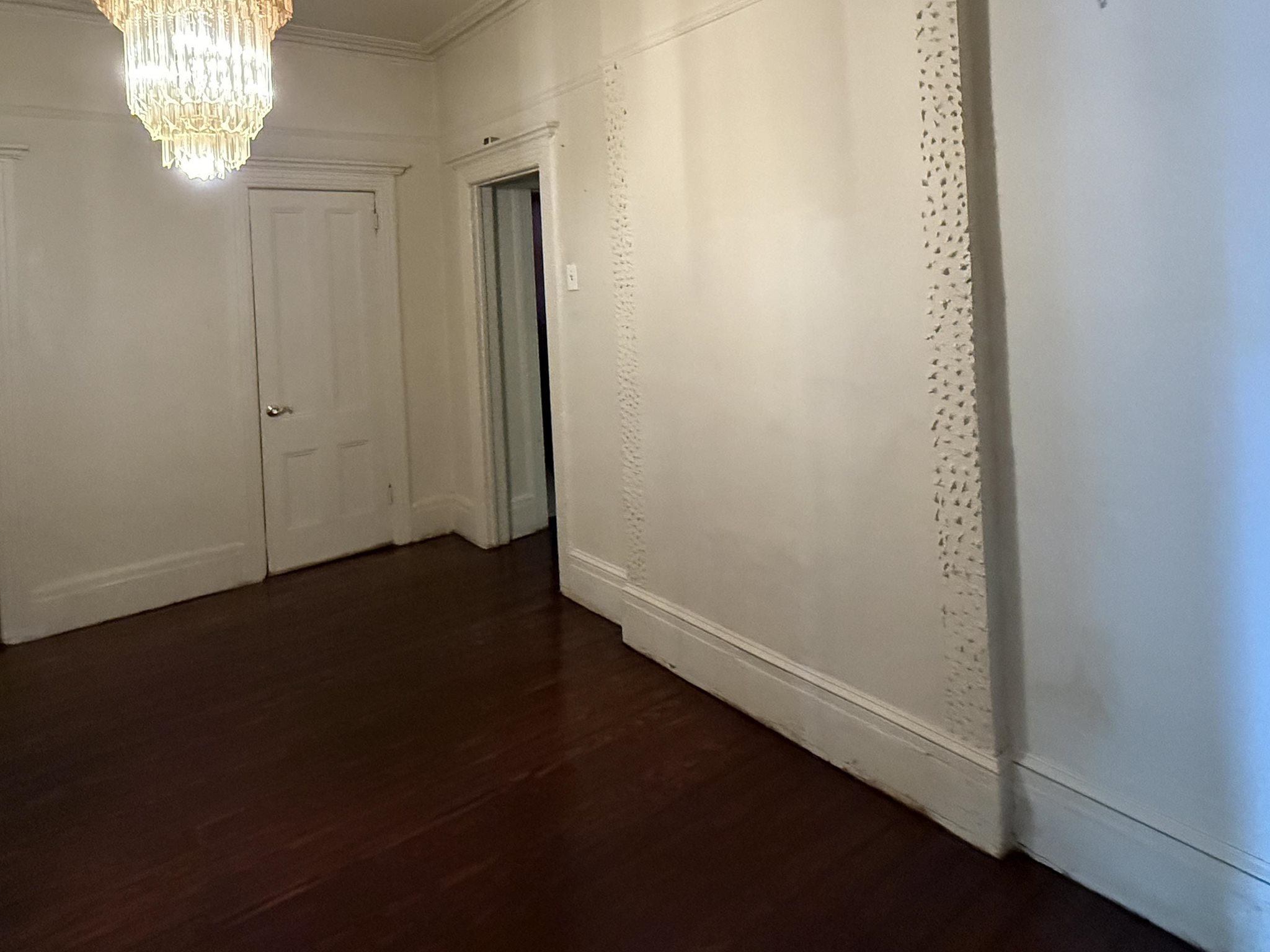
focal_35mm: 21
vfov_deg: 61.0
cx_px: 575
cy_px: 278
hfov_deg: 78.8
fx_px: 770
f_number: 2.2
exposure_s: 1/60
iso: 1000
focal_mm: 2.22
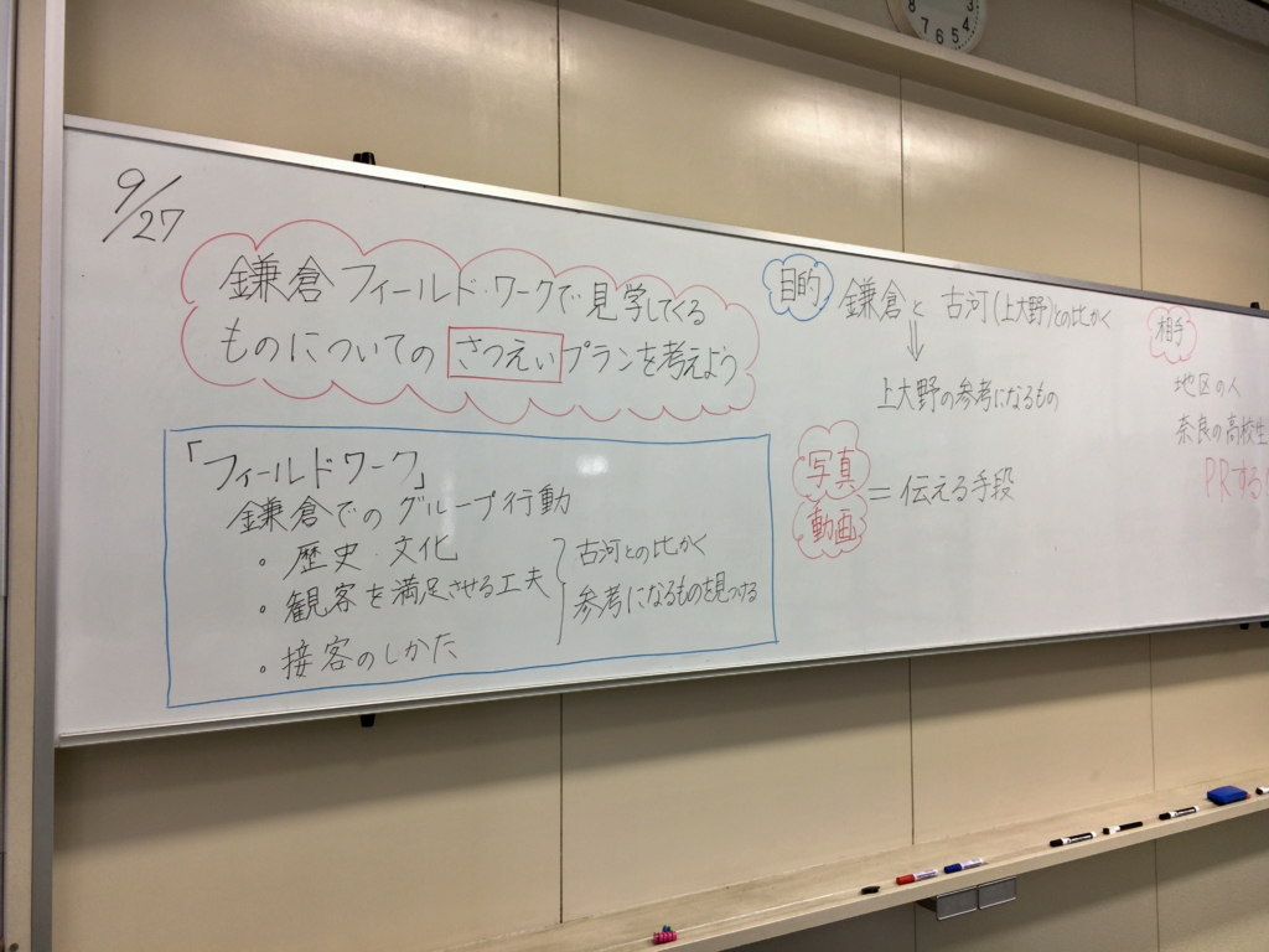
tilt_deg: +2.7
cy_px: 476
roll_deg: +0.4
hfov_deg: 61.7
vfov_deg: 48.2
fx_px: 1063
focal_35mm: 29
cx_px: 634
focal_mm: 4.15
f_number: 2.2
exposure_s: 1/24
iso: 25
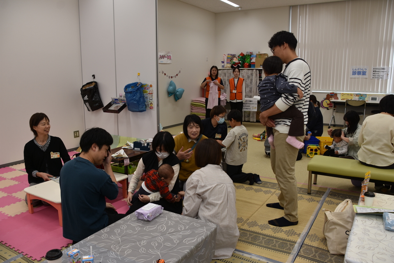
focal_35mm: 27
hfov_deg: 67.4
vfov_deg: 47.9
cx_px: 197
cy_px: 132
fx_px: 295
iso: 200
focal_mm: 18
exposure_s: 1/80
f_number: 4.5
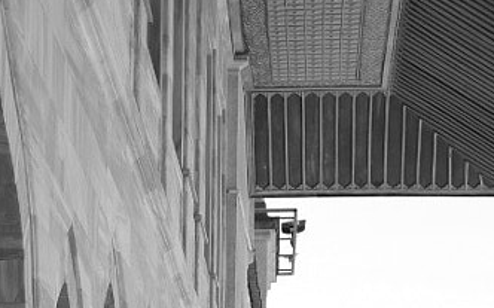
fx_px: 2314
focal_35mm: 172
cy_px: 737
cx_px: -91
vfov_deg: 7.2
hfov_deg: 11.9
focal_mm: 23
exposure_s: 1/2500
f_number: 2
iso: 100
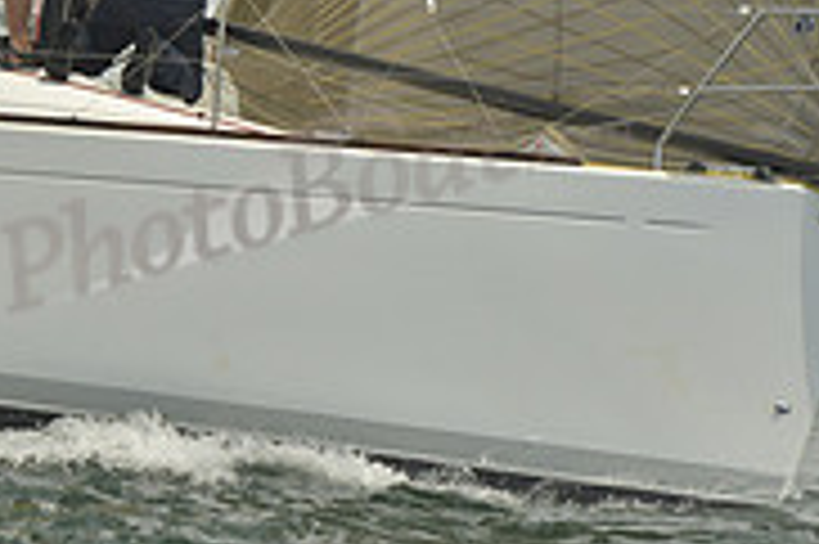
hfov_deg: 6.5
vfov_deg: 4.4
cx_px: -230
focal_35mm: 313
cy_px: 25
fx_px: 7114
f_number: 13
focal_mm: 98
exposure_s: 1/1250
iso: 560
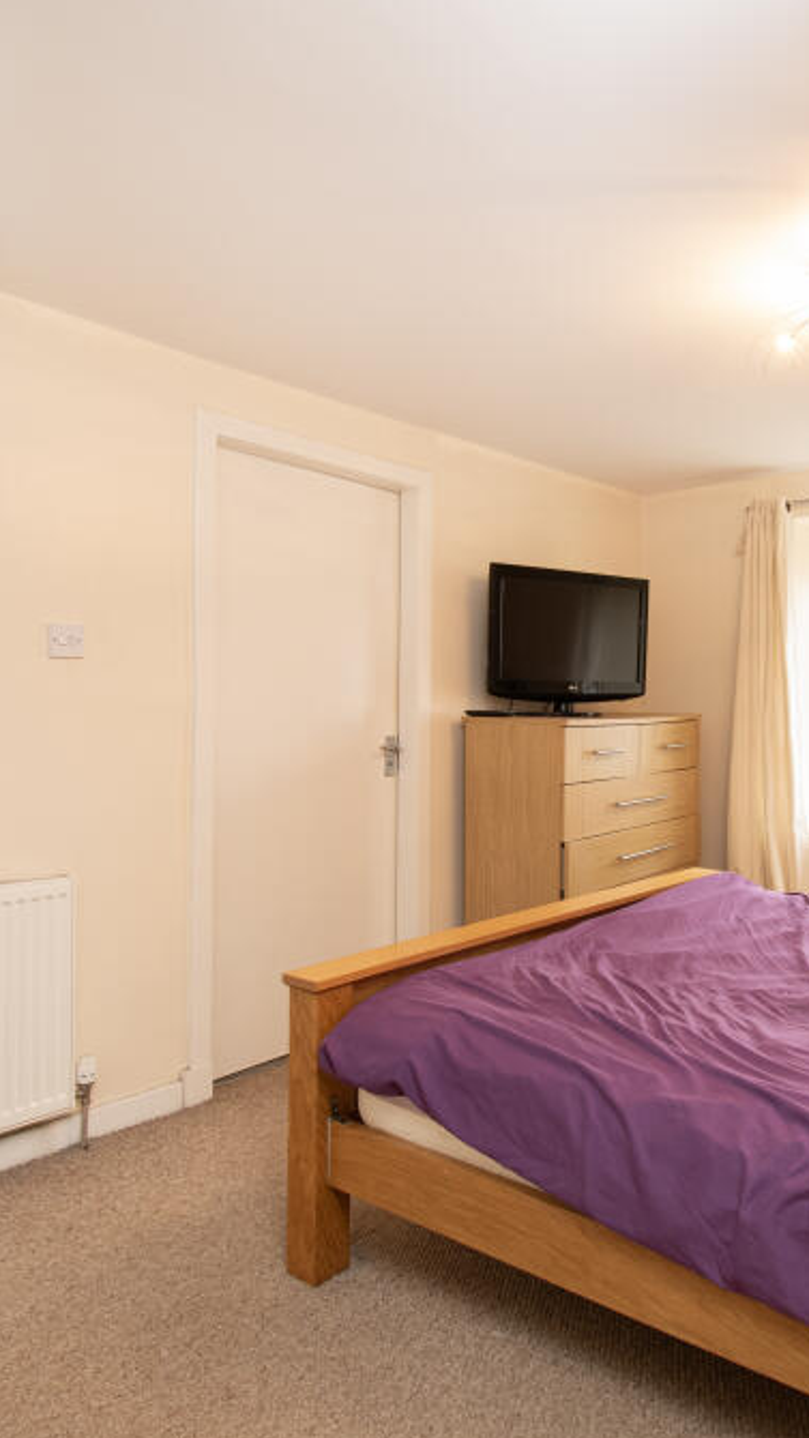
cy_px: 723
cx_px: 582
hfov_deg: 46.4
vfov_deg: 76.3
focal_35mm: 24
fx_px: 915
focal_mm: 10
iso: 320
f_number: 8
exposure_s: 1/6
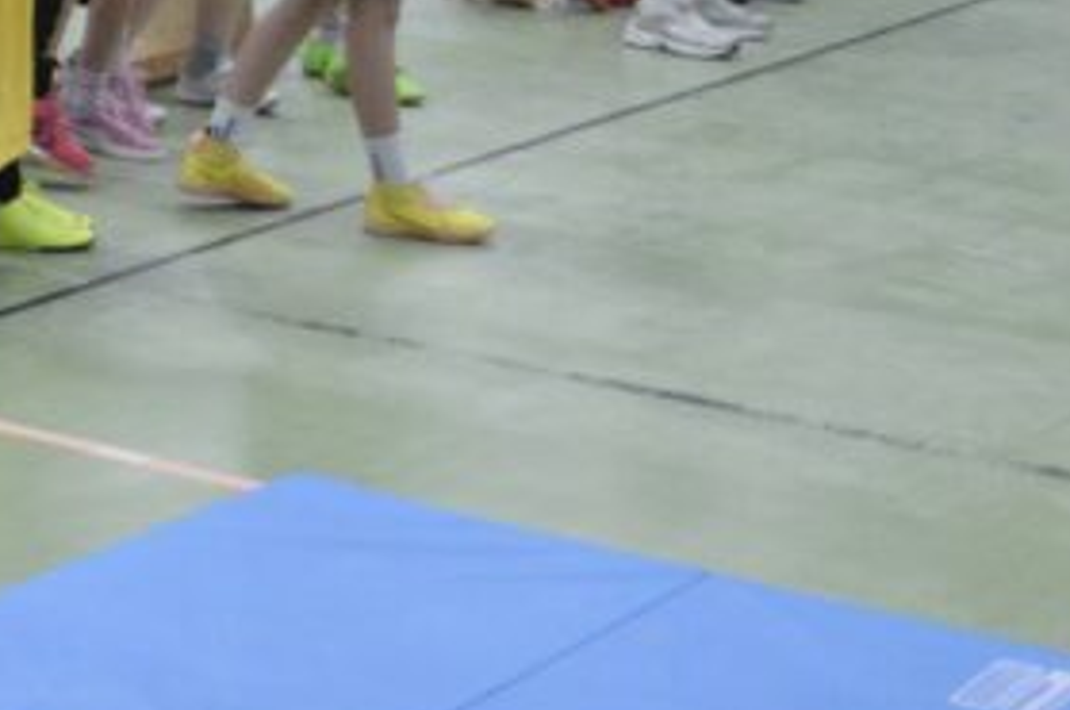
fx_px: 3917
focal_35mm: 132
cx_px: -709
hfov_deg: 14.2
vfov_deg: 10.2
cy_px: -81
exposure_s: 1/500
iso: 1600
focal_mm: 24
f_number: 4
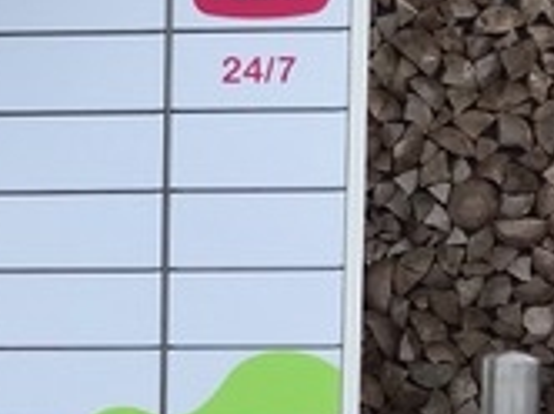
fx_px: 1726
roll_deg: +0.2
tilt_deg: -2.8
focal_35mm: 108
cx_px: -374
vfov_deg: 13.7
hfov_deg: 16.0
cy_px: 240
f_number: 1.8
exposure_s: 1/818
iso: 20
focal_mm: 3.99
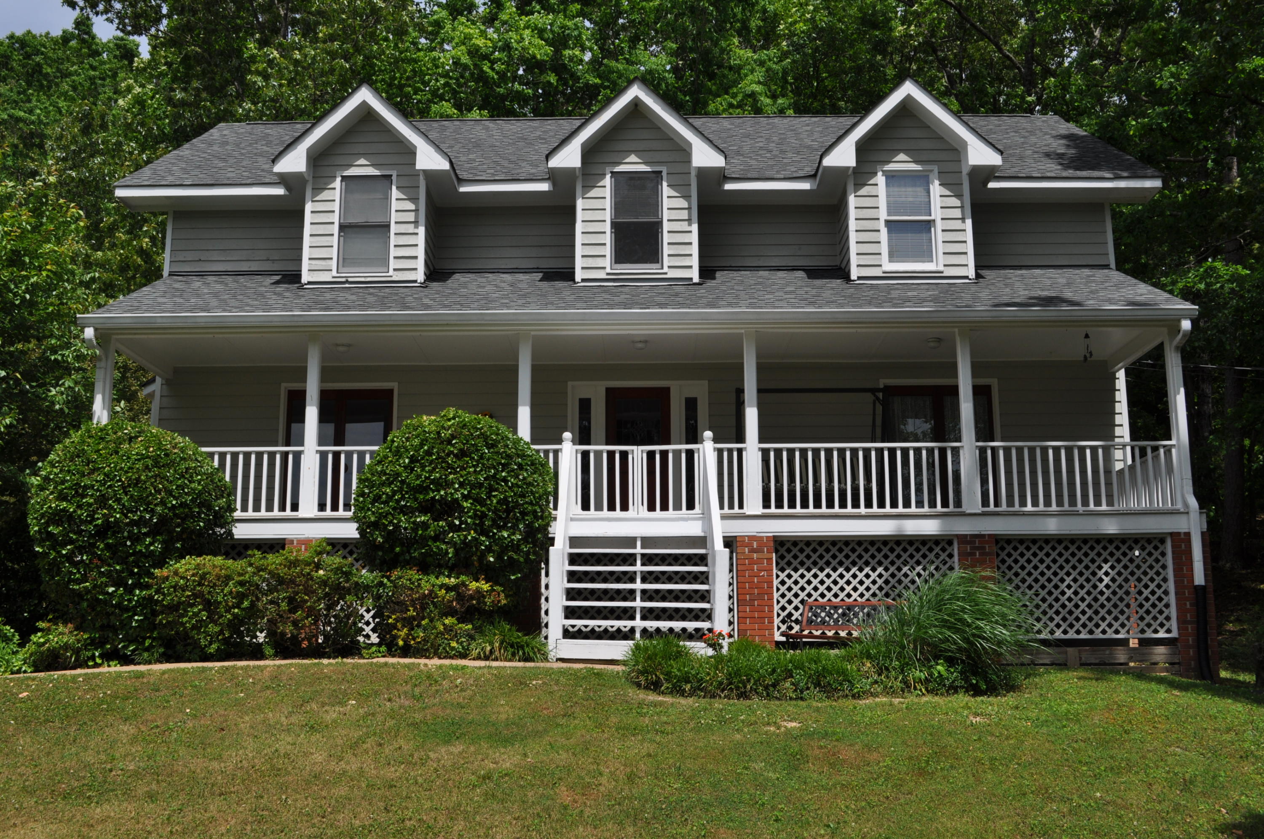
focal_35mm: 36
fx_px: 1262
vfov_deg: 36.8
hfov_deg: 53.2
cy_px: 420
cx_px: 632
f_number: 11
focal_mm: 24
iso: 200
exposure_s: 1/500
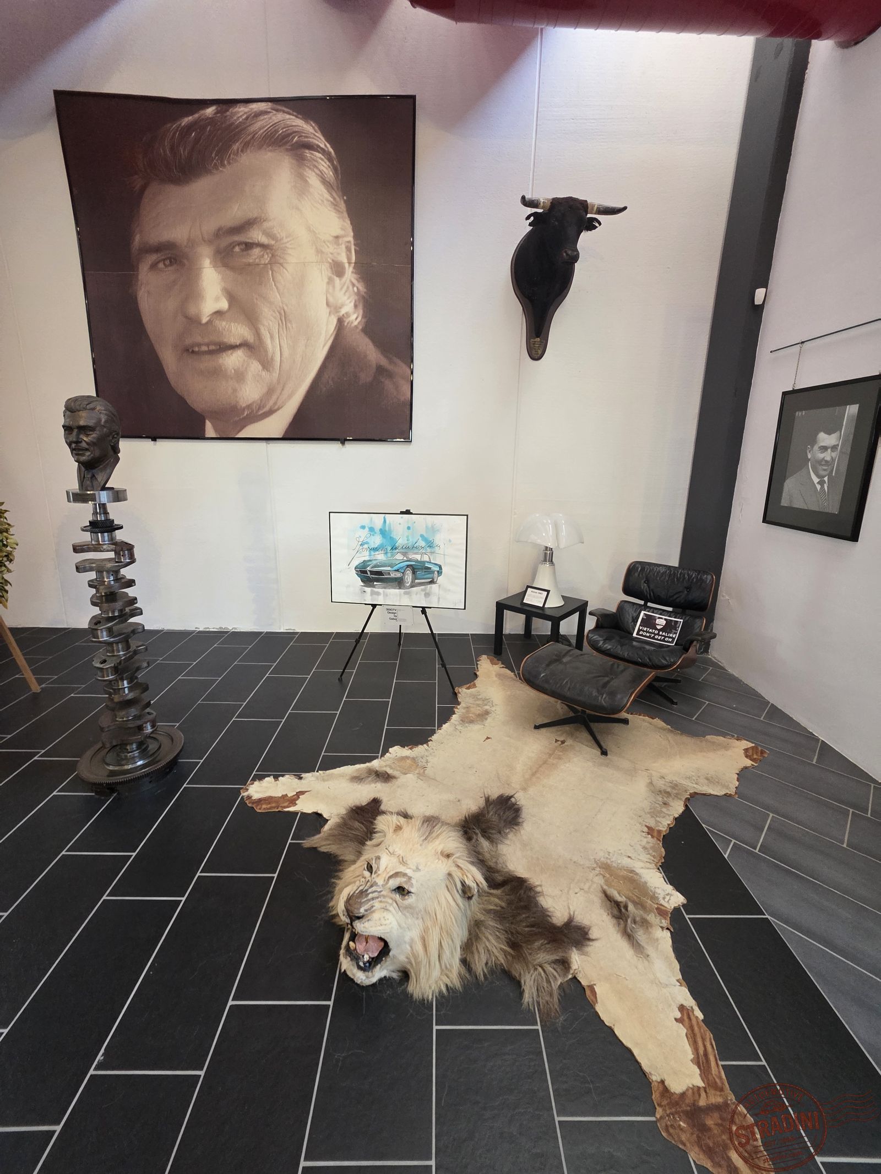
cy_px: 587
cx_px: 440
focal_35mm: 13
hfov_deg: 89.9
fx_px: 441
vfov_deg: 106.2
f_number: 1.9
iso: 320
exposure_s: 1/50
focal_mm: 2.2
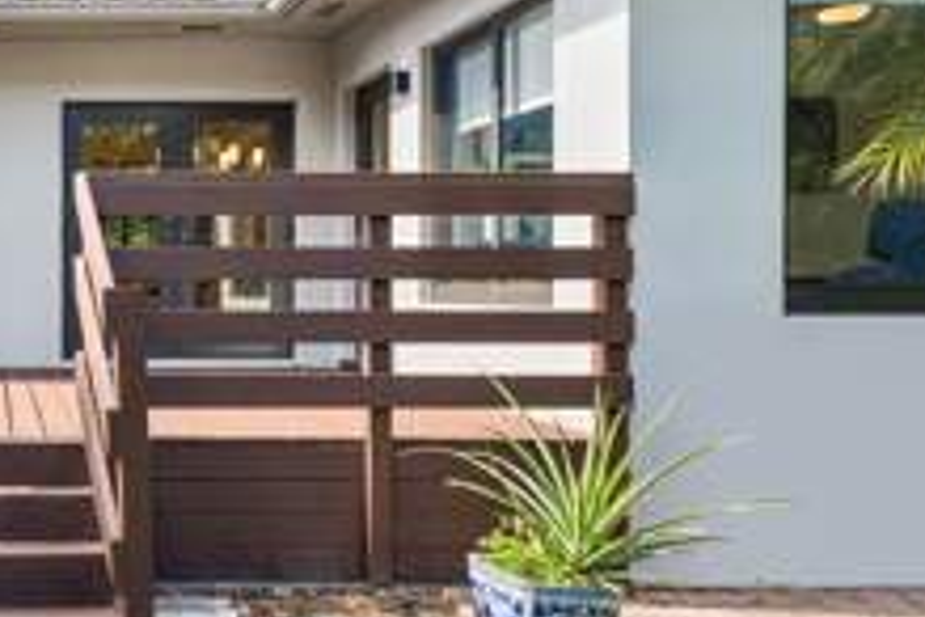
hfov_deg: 45.1
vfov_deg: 37.9
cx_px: -21
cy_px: 315
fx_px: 899
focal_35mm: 35
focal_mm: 16
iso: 100
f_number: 11
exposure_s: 1/25
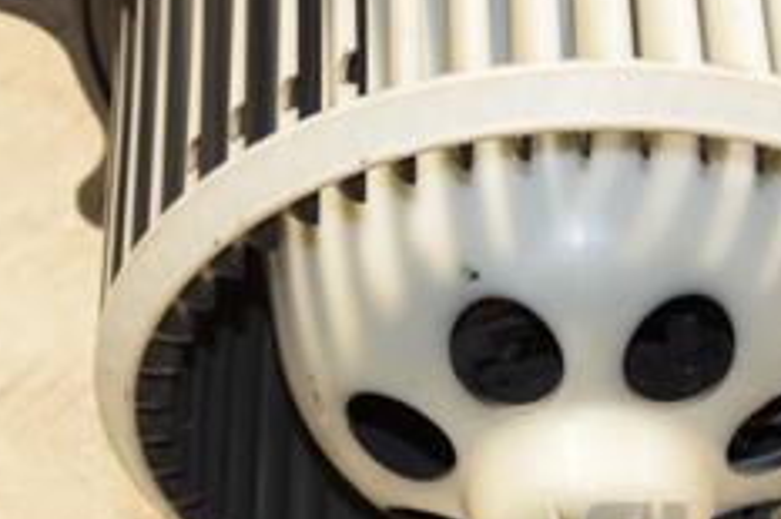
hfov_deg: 10.7
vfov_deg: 7.1
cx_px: 523
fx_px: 4184
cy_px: 107
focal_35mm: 193
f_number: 6.3
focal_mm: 50
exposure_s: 1/200
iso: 800
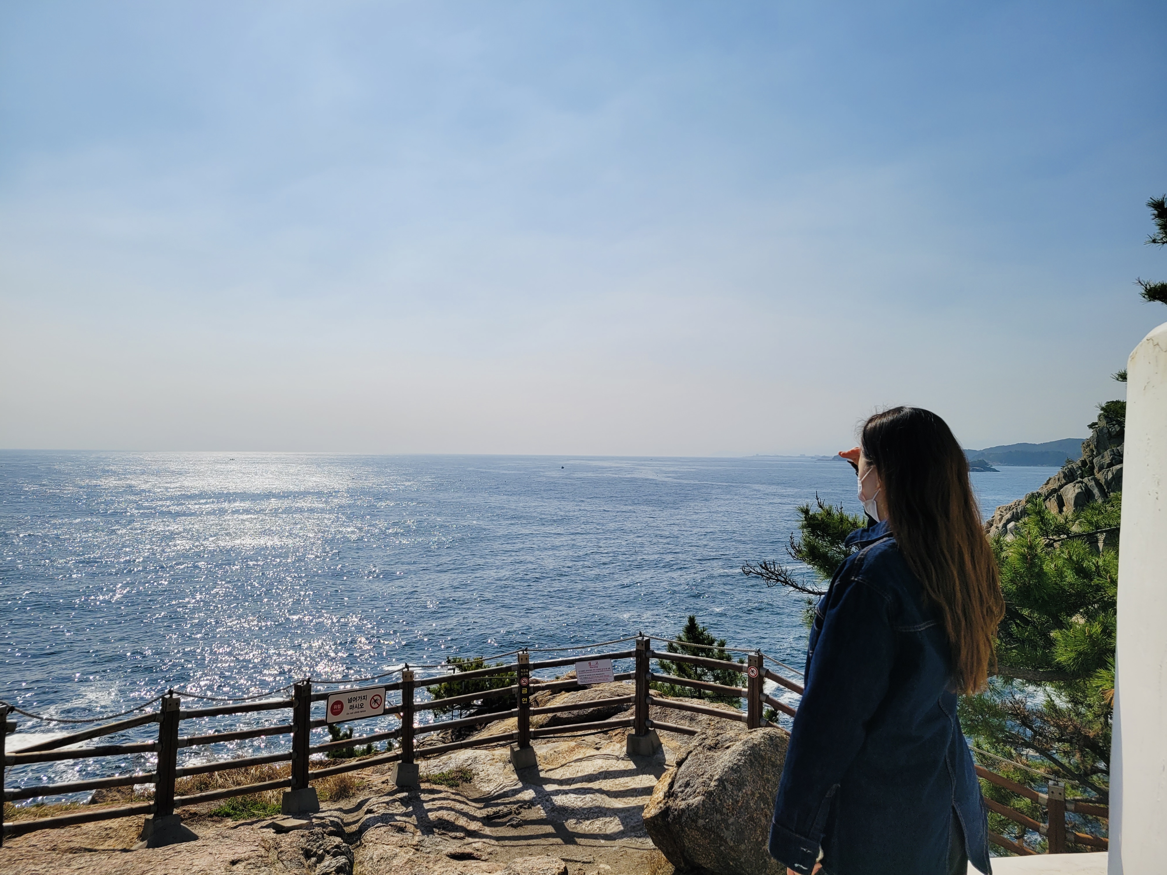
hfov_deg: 67.3
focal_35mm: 26
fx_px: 877
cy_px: 438
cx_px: 584
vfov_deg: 53.1
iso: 40
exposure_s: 1/8961
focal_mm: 5.4
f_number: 1.8
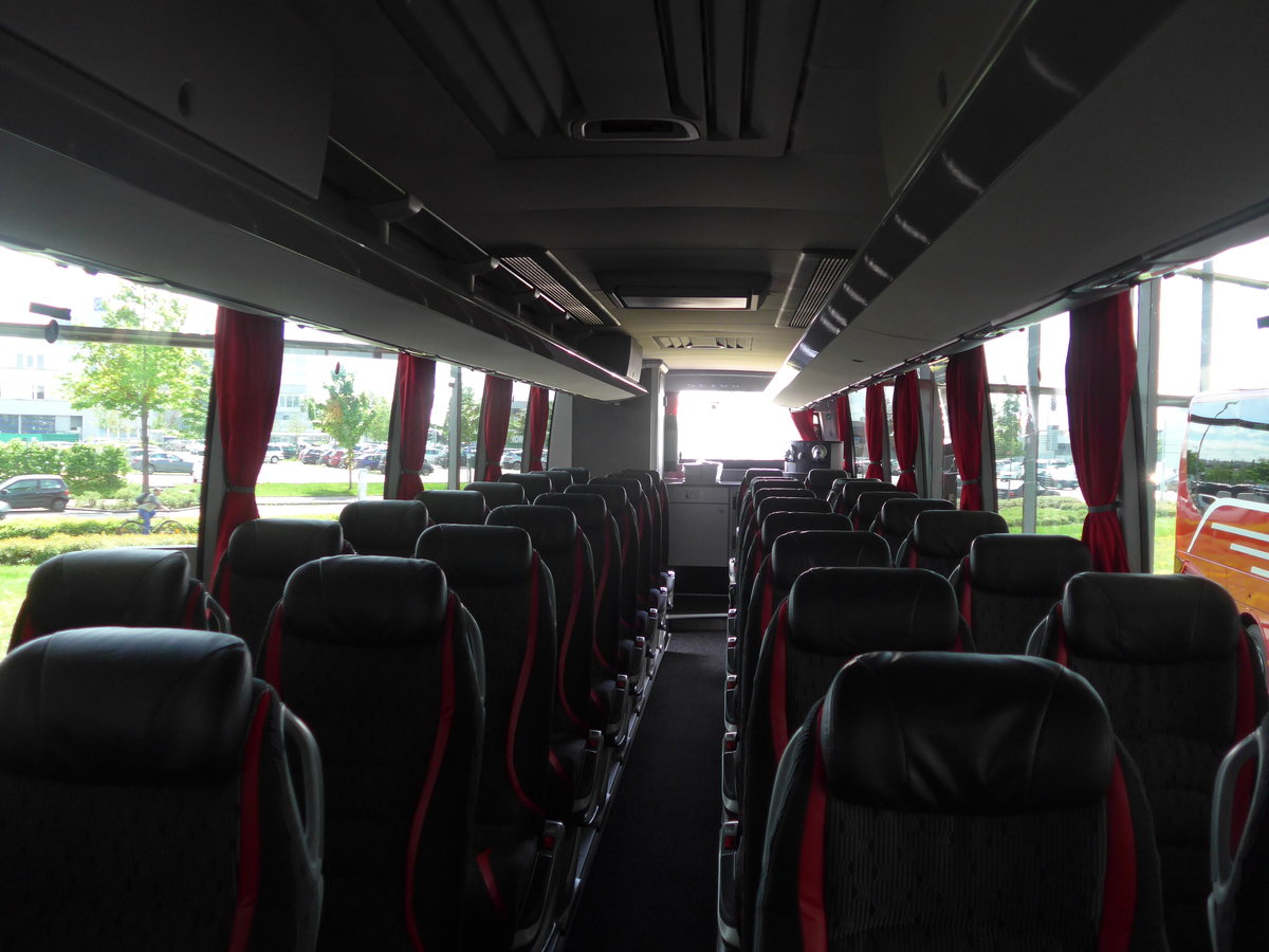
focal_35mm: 29
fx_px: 1063
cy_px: 476
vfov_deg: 48.2
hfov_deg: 61.7
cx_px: 634
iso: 250
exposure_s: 1/60
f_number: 2
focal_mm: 6
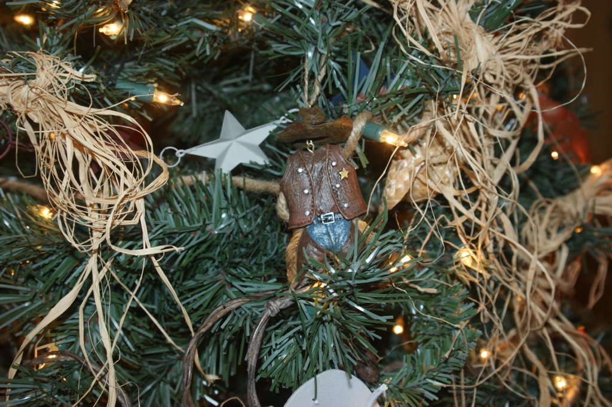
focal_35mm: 52
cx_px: 306
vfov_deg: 25.7
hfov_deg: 37.9
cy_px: 204
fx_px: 892
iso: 400
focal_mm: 35
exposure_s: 1/60
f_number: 5.6
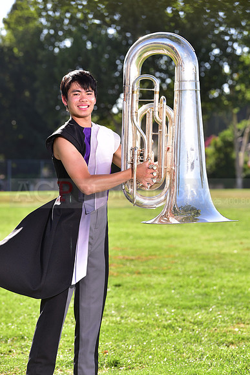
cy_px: 188
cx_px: 125
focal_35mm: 130
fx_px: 1353
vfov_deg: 15.8
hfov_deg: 10.6
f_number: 5
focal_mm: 130
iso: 100
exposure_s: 1/250
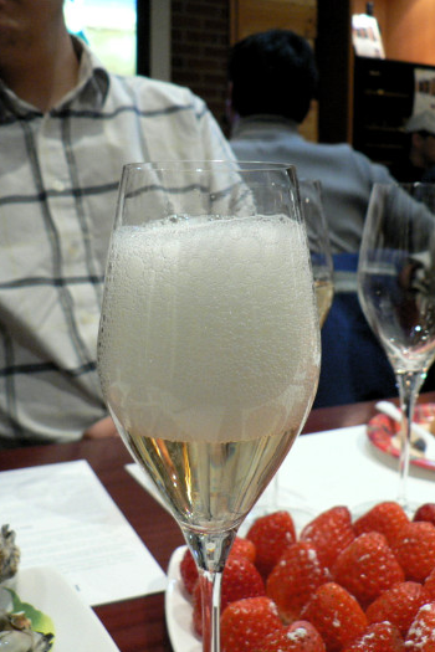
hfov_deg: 35.1
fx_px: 689
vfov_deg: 50.7
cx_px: 210
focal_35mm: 38
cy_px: 330
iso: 200
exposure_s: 1/10
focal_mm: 6
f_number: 2.8
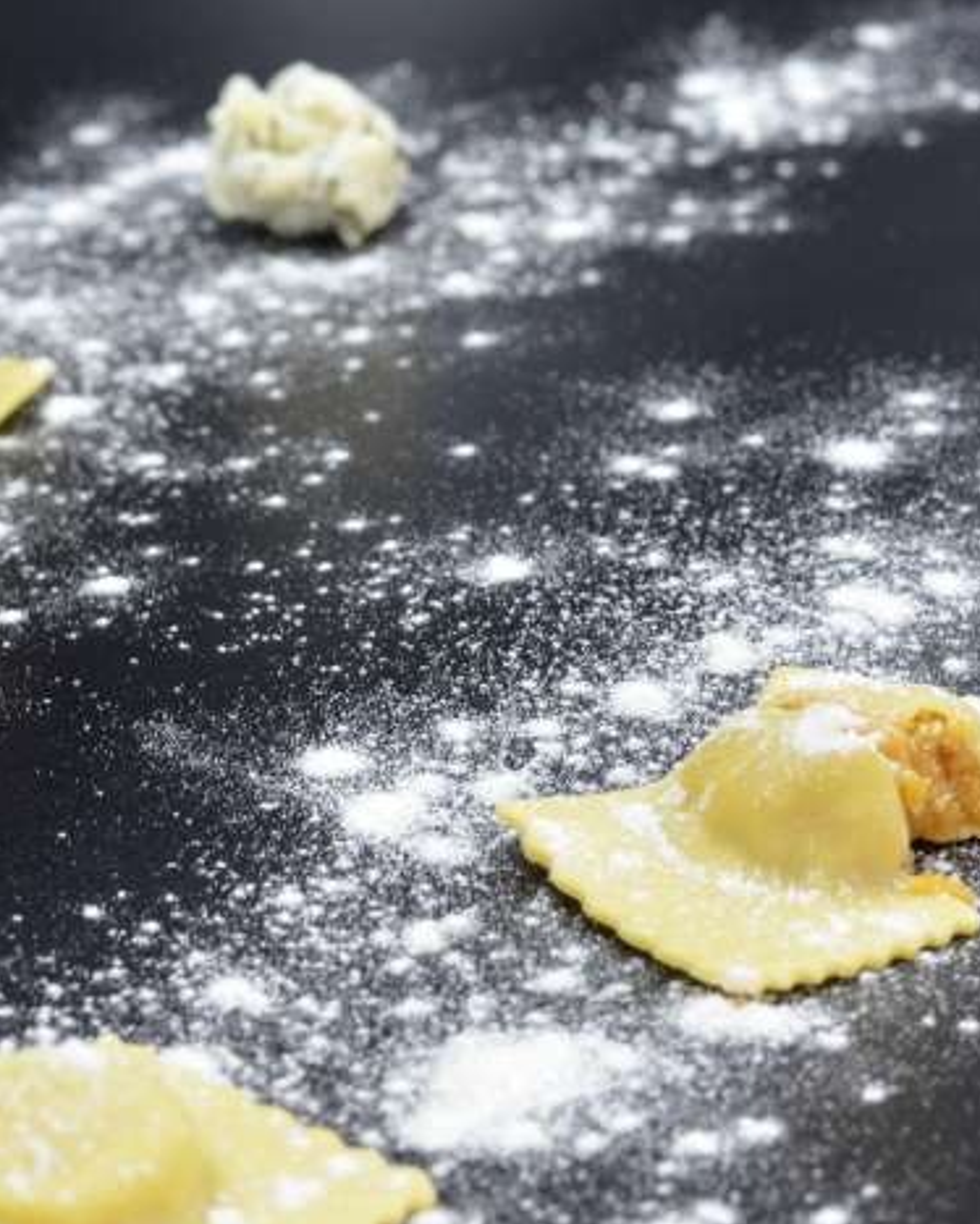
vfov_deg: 12.5
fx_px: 5580
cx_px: 705
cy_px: 862
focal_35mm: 154
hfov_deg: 10.0
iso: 280
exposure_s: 1/60
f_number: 5.6
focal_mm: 50
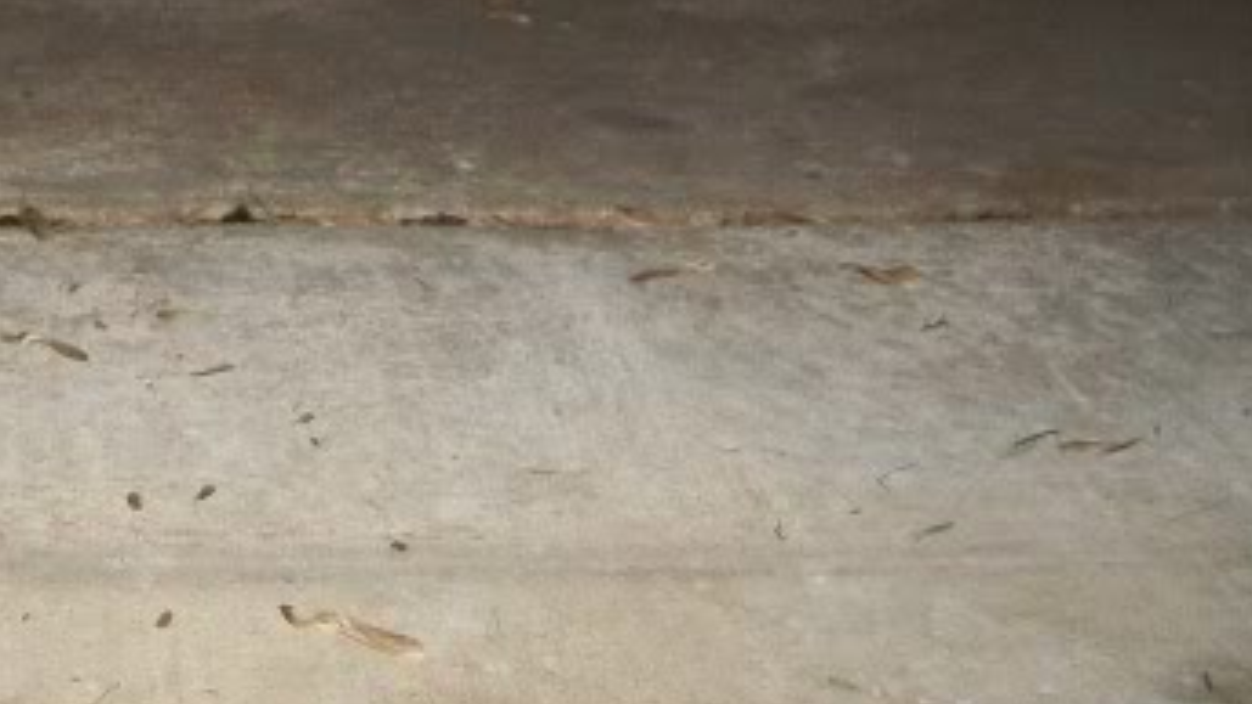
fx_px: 2955
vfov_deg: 13.0
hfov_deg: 22.9
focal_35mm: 89
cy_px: -314
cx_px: -15
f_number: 3.1
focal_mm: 6.3
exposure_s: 1/500
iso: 200
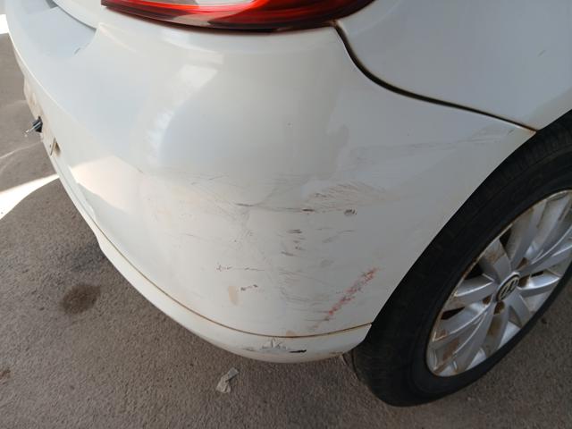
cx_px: 286
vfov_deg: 53.1
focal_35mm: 26
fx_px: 430
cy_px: 214
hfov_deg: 67.3
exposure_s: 1/120
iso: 25
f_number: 1.8
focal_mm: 3.98
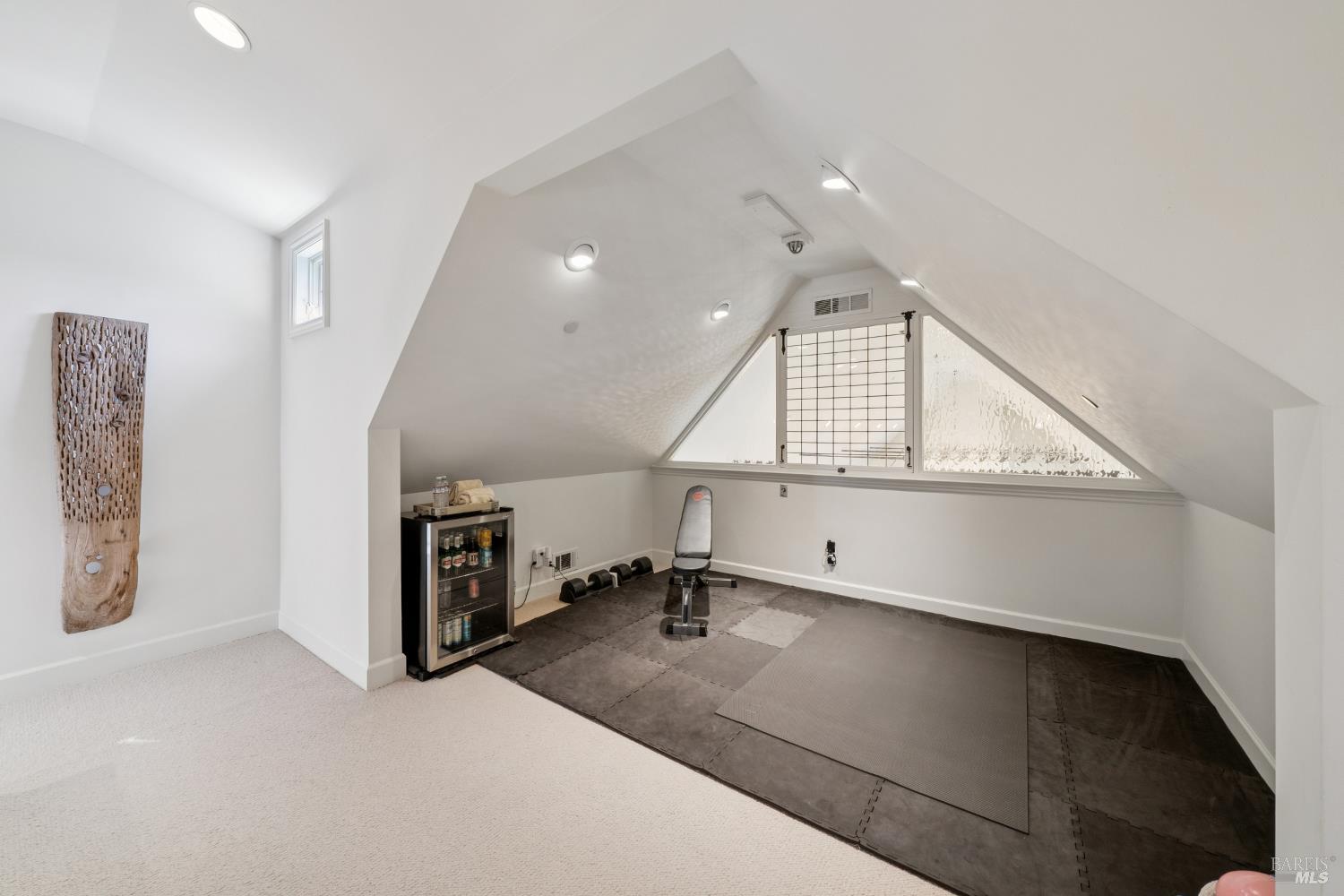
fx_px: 485
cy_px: 448
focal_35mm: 13
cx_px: 672
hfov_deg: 108.3
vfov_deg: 85.4
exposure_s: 1/10
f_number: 9
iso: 640
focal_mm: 13
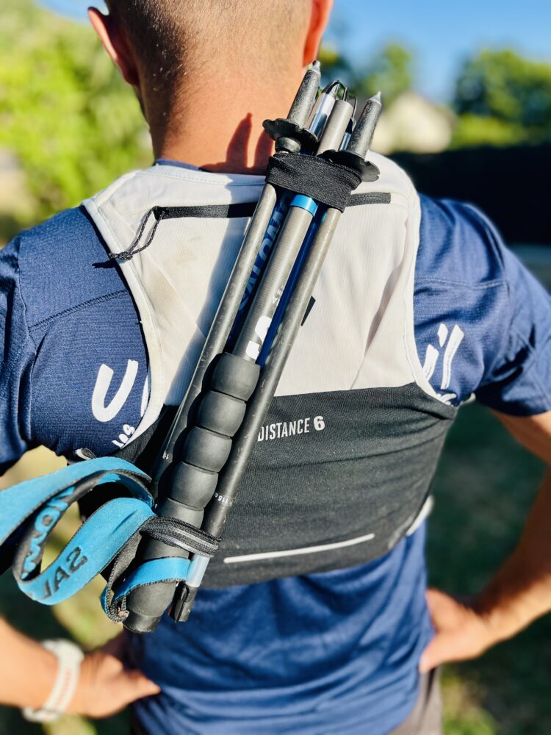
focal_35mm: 26
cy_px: 368
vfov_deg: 67.3
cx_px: 276
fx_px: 552
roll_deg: +4.7
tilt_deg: -22.5
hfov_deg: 53.1
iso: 50
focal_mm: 5.1
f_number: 1.6
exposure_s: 1/2513
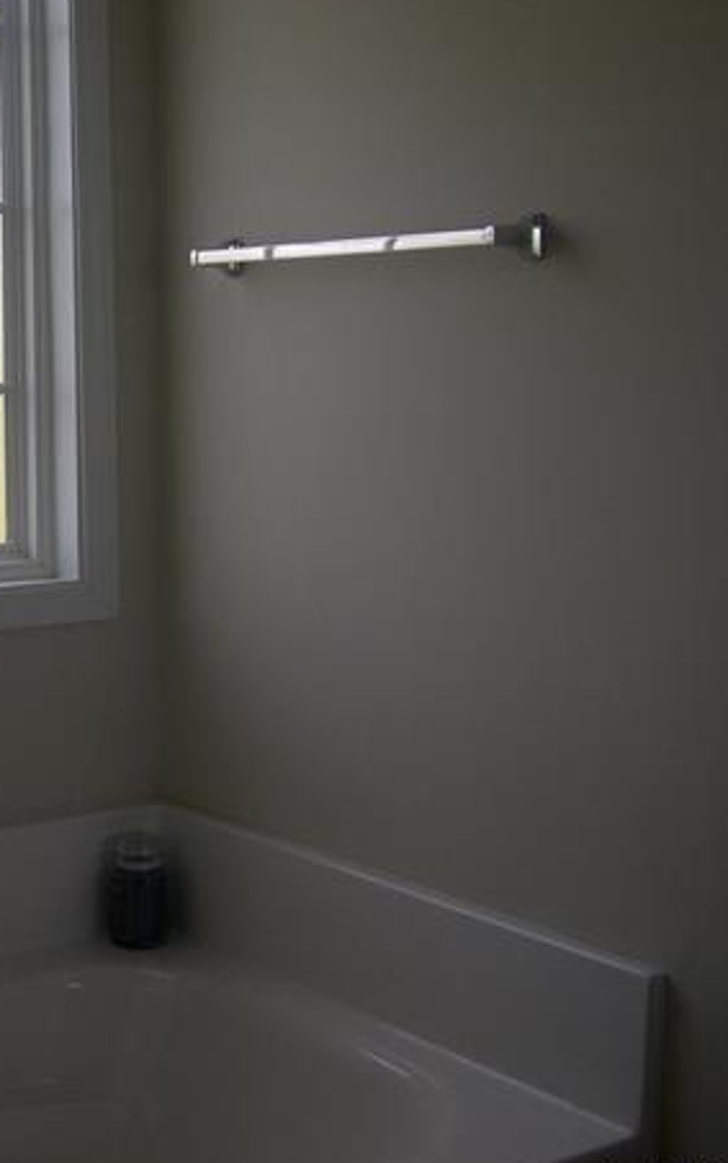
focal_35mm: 57
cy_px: 579
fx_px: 1807
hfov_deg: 21.8
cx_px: -39
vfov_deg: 35.7
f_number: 2.8
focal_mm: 8
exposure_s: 1/225
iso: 100
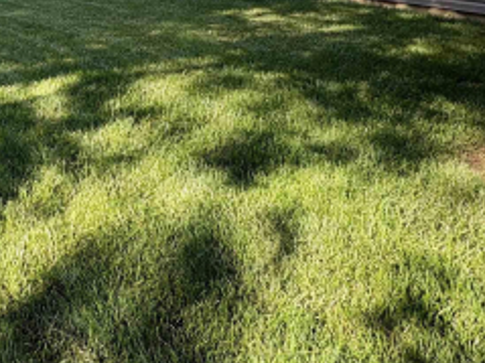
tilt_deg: -2.1
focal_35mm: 39
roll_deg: -0.3
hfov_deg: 40.3
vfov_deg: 31.5
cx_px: -27
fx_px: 546
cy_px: -61
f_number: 2.2
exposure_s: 1/392
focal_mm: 2.22
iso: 64
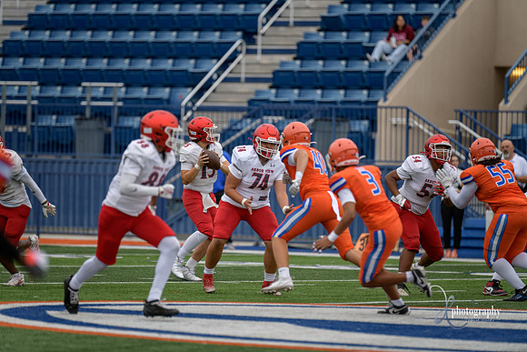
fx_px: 3953
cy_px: 176
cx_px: 264
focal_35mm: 270
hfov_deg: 7.6
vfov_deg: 5.1
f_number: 2.8
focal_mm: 270
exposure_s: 1/800
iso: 180
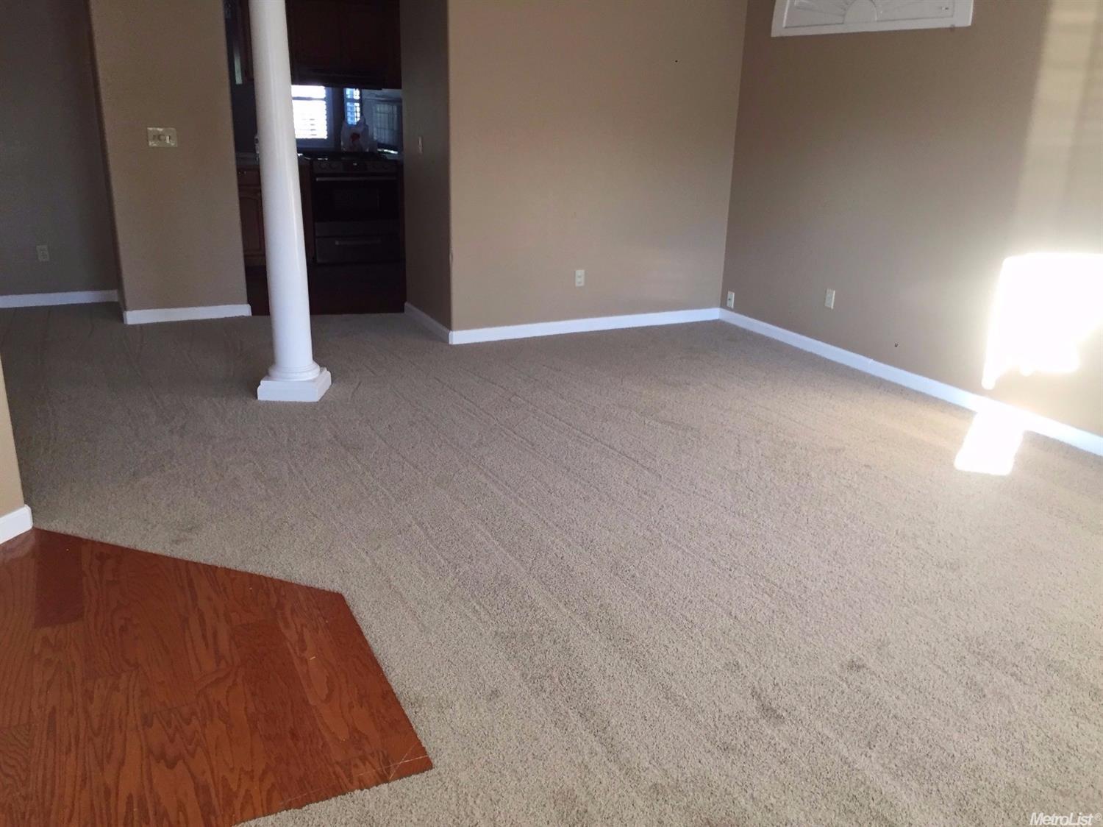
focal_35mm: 29
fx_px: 924
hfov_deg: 61.7
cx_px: 552
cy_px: 414
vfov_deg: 48.2
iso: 50
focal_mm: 4.15
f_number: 2.2
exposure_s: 1/30
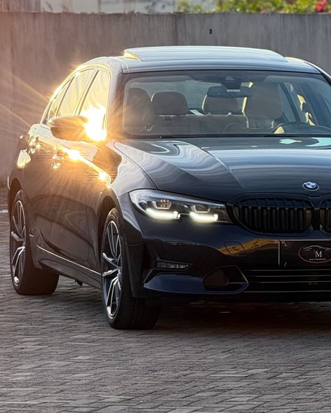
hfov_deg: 9.6
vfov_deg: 12.0
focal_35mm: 161
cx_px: 227
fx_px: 1969
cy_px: 203
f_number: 2.8
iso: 64
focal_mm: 15.66
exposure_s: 1/215
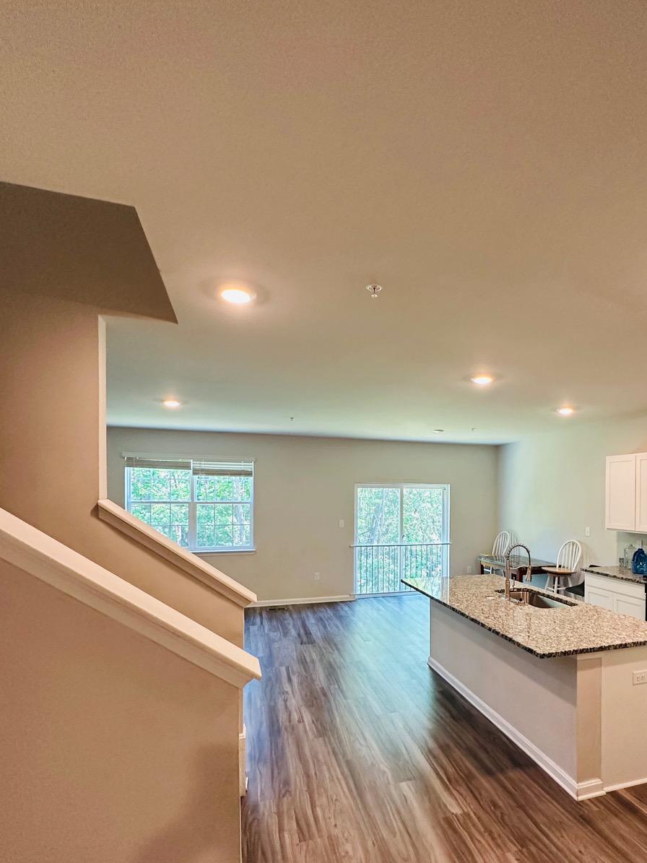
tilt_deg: +0.2
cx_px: 387
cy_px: 504
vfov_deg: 87.0
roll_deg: -0.3
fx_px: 449
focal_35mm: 18
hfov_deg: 70.9
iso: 320
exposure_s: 1/120
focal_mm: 2.22
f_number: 2.2
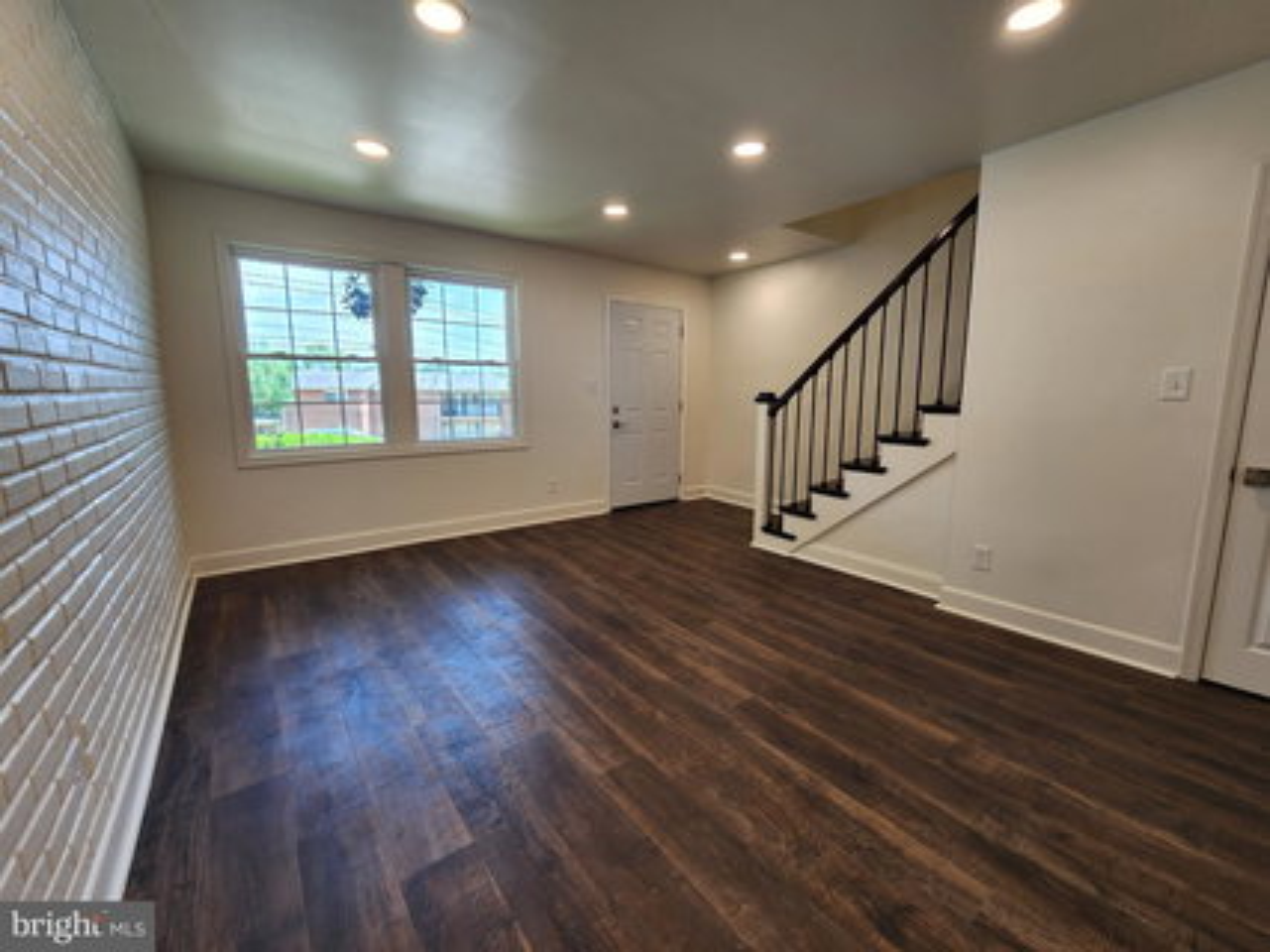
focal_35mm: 13
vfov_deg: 89.9
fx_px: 477
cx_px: 635
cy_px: 476
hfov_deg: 106.2
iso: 64
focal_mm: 2.2
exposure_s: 1/60
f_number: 2.2
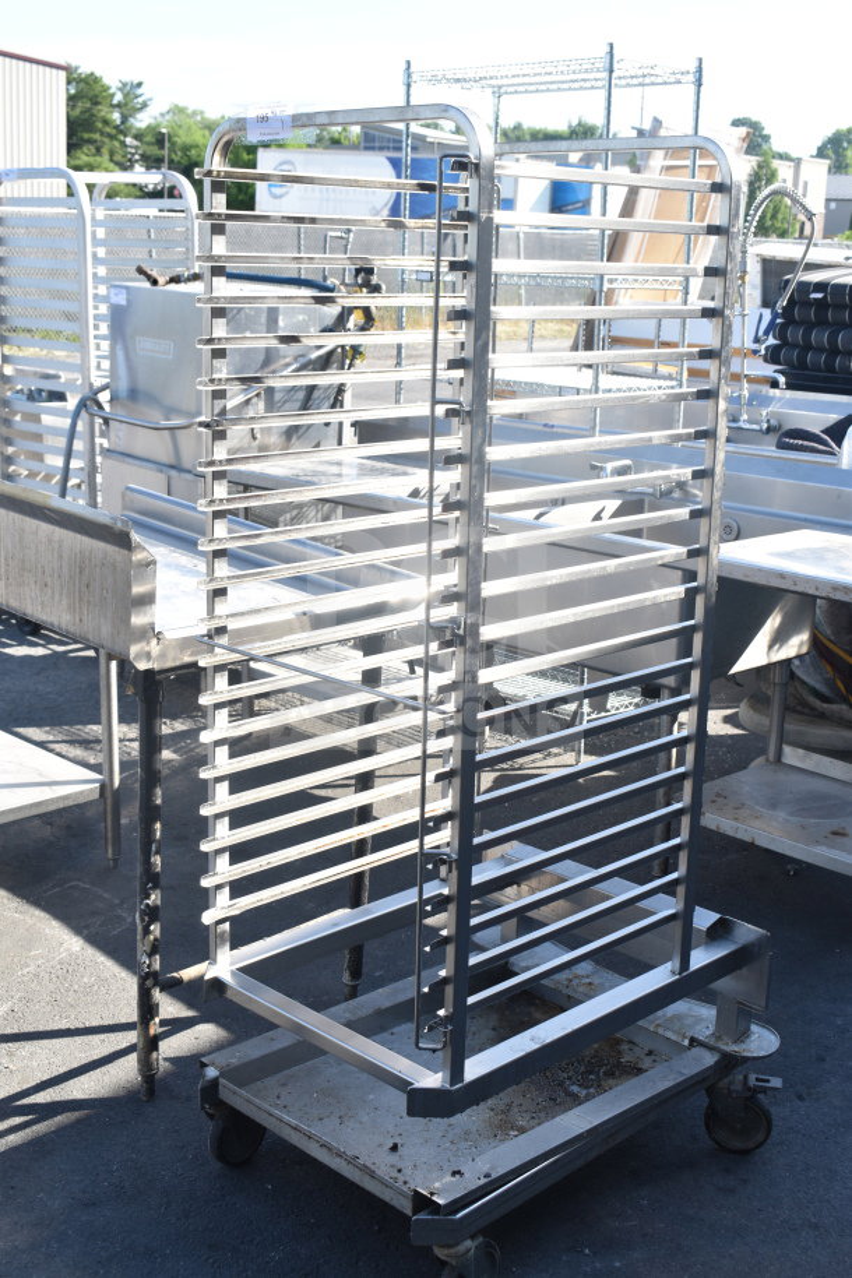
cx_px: 426
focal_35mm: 44
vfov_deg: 45.0
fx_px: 1544
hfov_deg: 30.8
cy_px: 639
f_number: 7.1
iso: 200
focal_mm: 29
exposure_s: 1/200
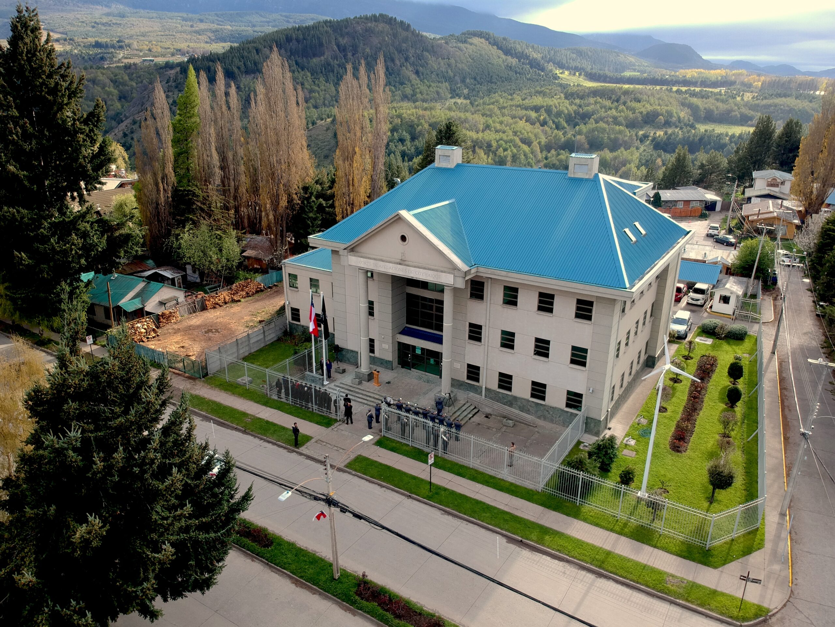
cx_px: 418
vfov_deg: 54.9
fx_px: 603
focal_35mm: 25
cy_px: 314
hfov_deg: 69.4
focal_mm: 4.49
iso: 100
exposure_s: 1/240
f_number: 2.6
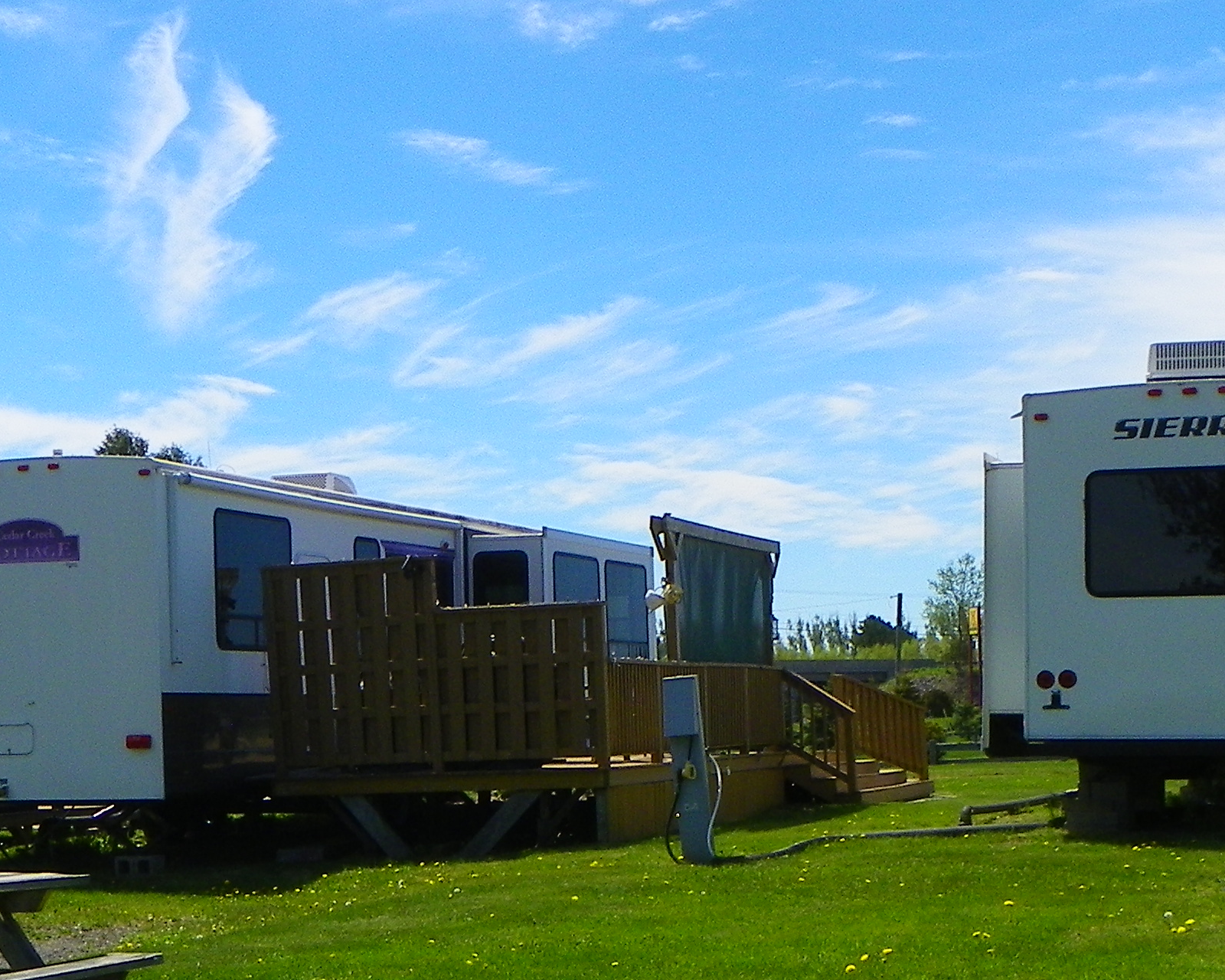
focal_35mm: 68
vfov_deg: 22.0
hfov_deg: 27.9
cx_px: 590
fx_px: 2465
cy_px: 859
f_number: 5.6
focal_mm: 4.6
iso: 64
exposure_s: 1/320
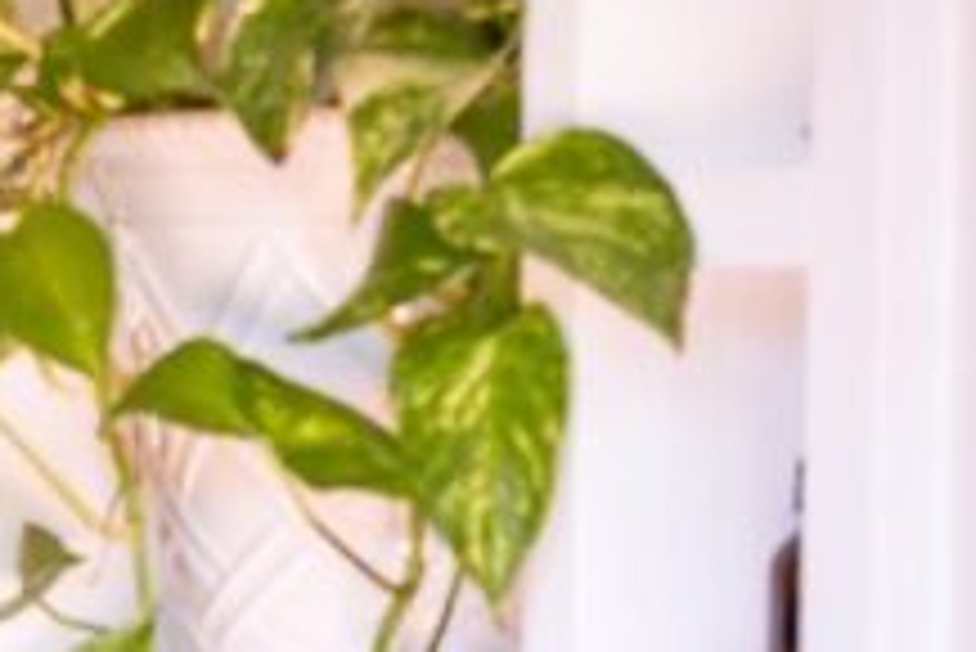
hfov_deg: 11.0
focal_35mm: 165
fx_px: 4476
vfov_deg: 8.3
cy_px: 396
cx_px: -1165
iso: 250
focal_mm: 35
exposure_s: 1/8
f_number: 5.6
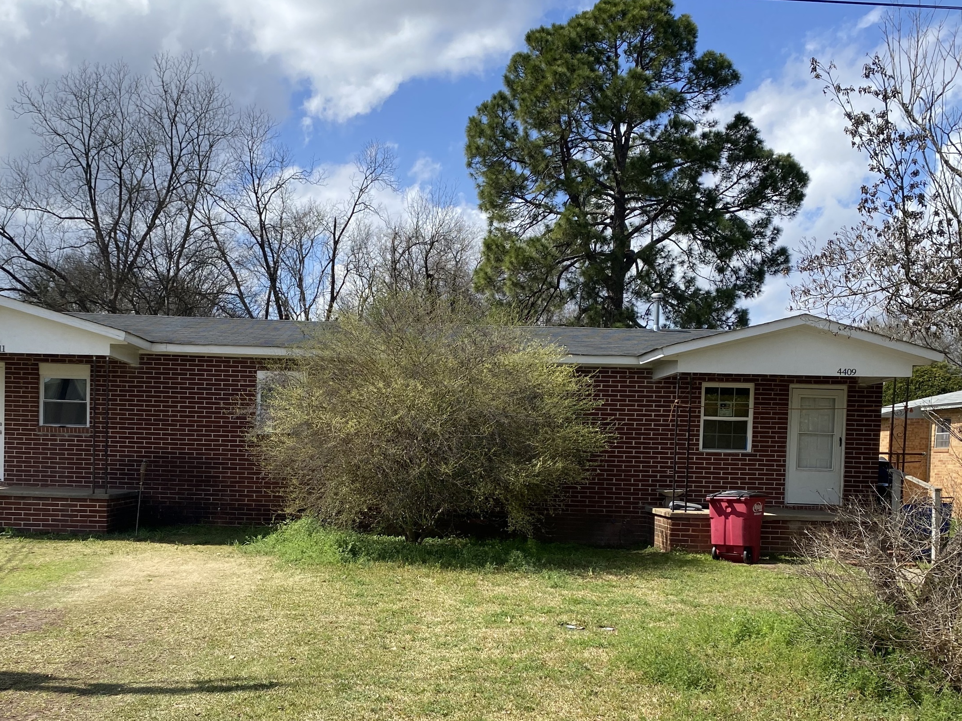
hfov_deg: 49.9
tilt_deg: -2.4
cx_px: 393
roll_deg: -1.5
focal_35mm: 37
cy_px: 510
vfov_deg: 38.0
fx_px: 1028
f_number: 1.8
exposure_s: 1/2066
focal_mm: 4.25
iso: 32
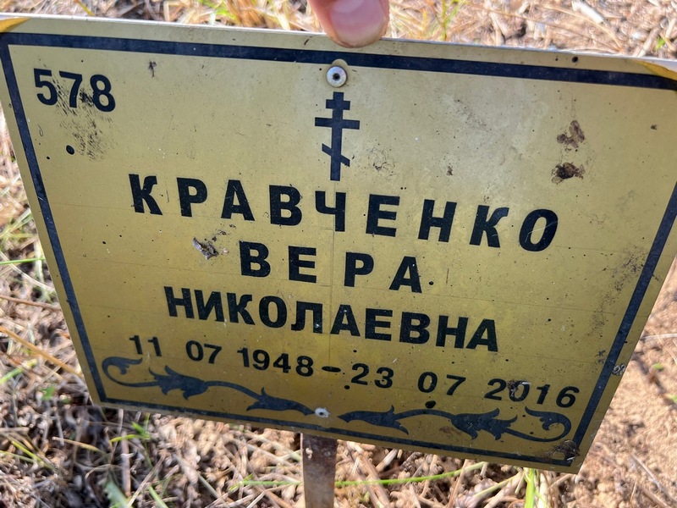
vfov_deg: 53.1
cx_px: 338
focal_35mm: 26
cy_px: 254
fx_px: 508
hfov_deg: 67.3
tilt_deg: -66.3
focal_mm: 5.7
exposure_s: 1/454
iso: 50
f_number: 1.5
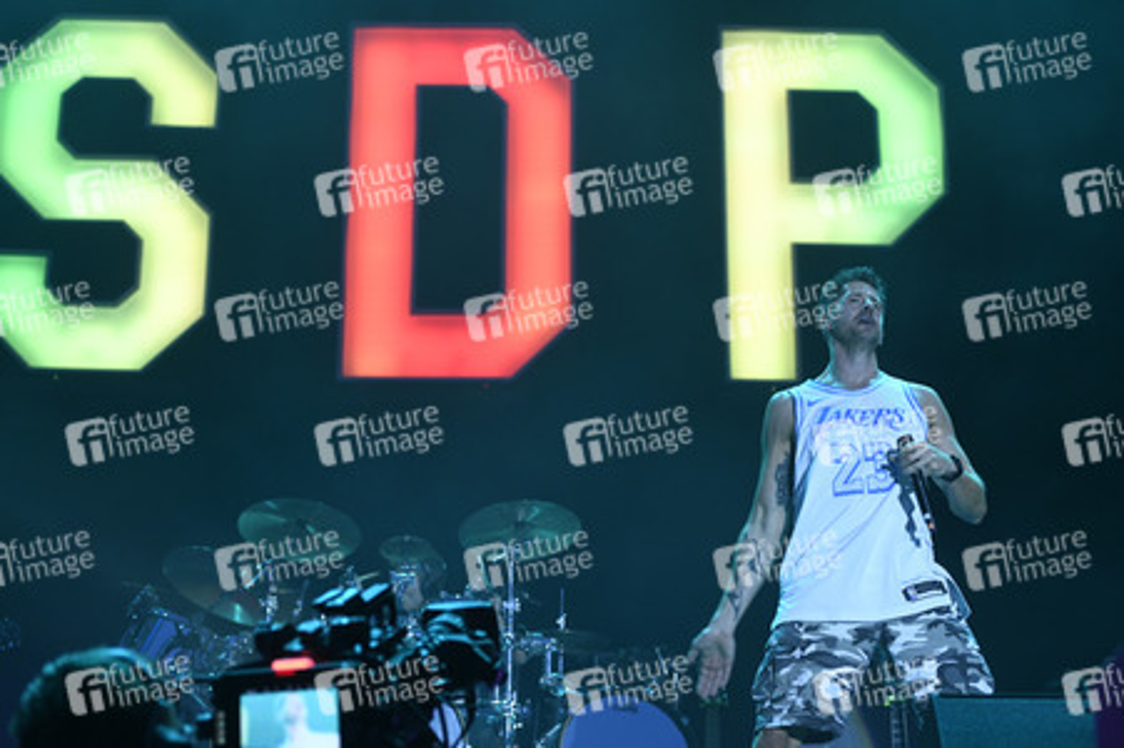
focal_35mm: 70
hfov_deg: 28.9
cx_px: 562
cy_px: 374
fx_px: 2184
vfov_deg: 19.4
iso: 1600
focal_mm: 70
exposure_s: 1/500
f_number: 4
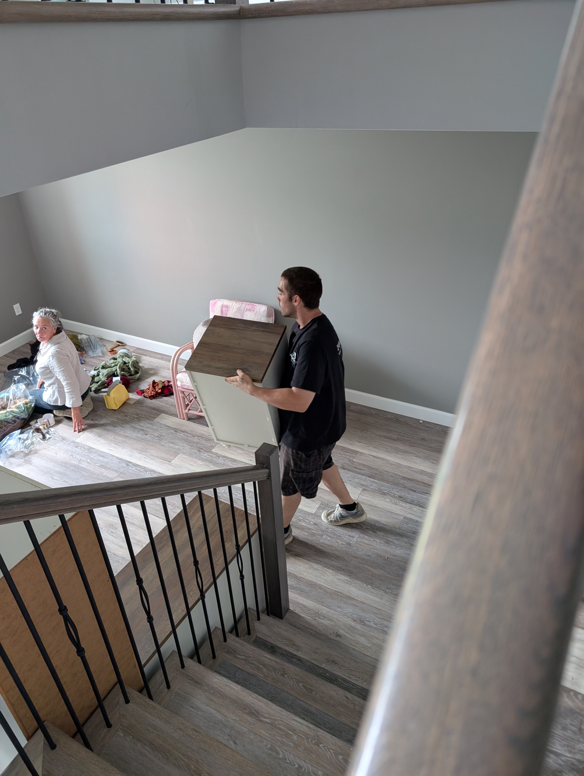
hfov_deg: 56.9
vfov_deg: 71.5
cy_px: 388
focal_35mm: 24
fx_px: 539
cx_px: 292
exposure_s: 1/150
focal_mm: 6.9
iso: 571
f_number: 1.68
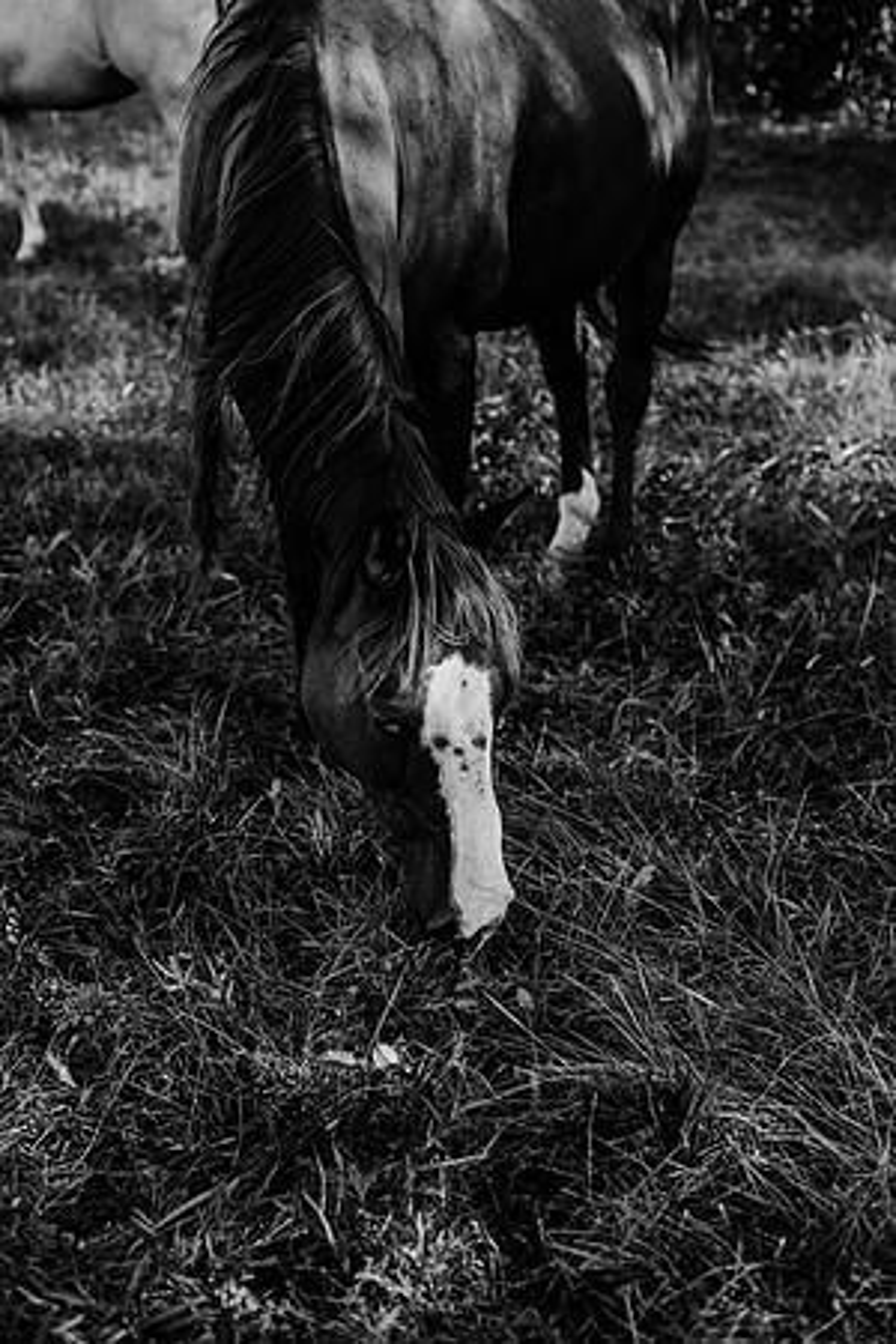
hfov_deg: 27.0
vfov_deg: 39.6
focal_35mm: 50
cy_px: 672
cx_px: 448
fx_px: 1867
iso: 200
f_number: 2.8
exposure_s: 1/800
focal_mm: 50
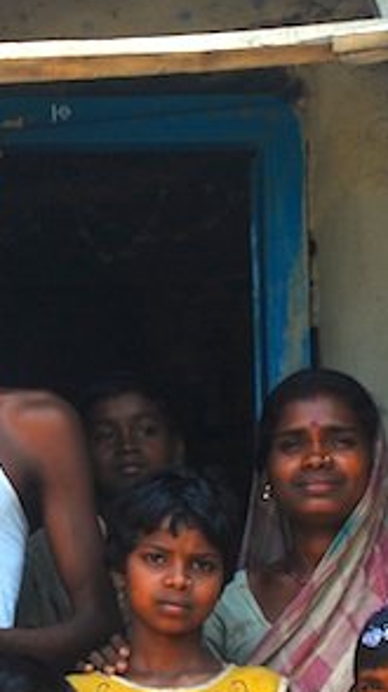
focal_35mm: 142
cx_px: -136
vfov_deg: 15.1
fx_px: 2602
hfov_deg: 8.4
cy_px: 460
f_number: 4.5
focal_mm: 38
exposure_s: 1/125
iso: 200
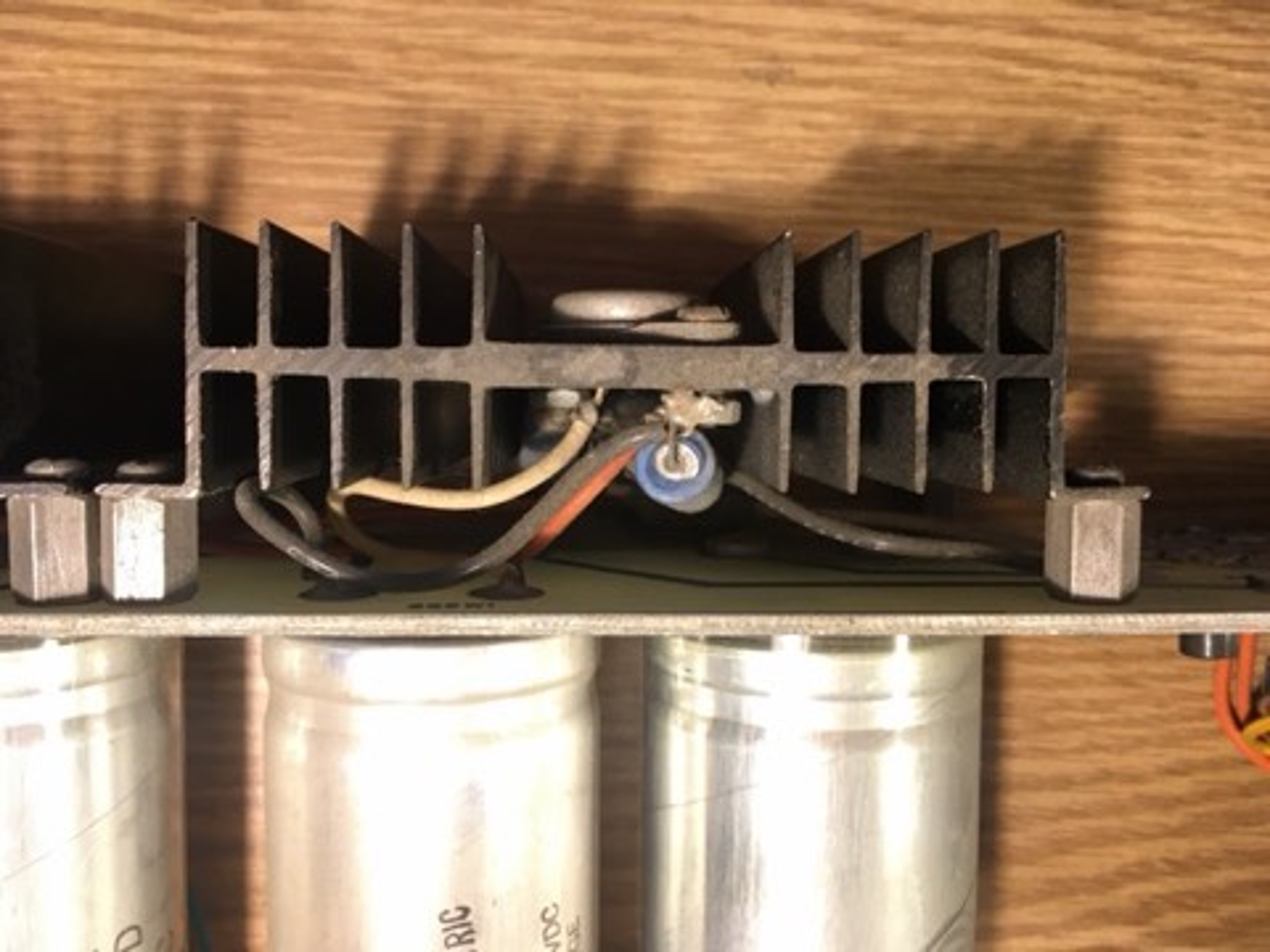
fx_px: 1064
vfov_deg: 48.2
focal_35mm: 29
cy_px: 476
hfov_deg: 61.7
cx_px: 635
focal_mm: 4.15
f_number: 2.2
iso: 80
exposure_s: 1/30
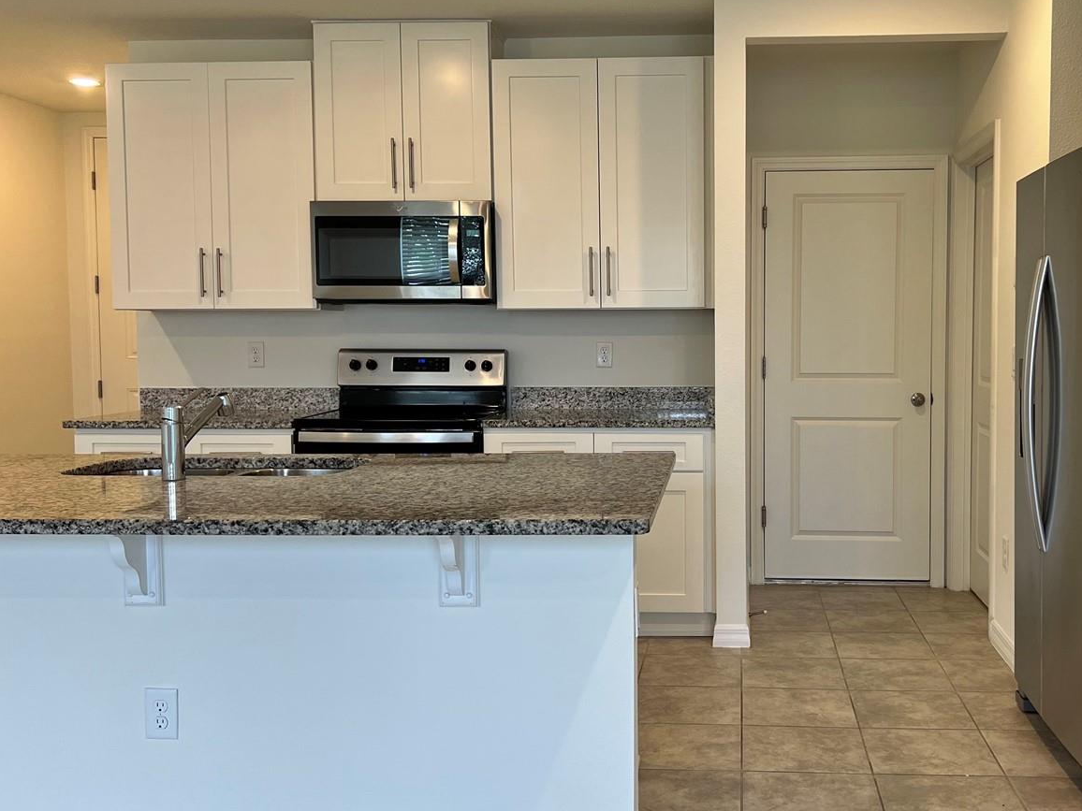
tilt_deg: -2.4
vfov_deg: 39.6
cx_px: 687
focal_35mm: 36
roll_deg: -0.1
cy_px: 384
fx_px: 1125
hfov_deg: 50.7
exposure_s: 1/120
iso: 100
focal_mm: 5.7
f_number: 1.5
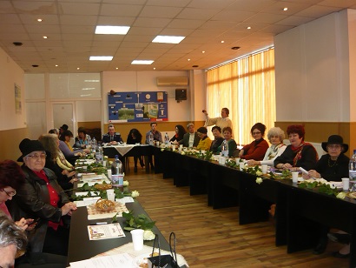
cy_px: 134
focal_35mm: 33
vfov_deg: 43.0
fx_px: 340
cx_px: 178
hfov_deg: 55.3
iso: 250
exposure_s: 1/30
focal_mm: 5.5
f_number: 2.8
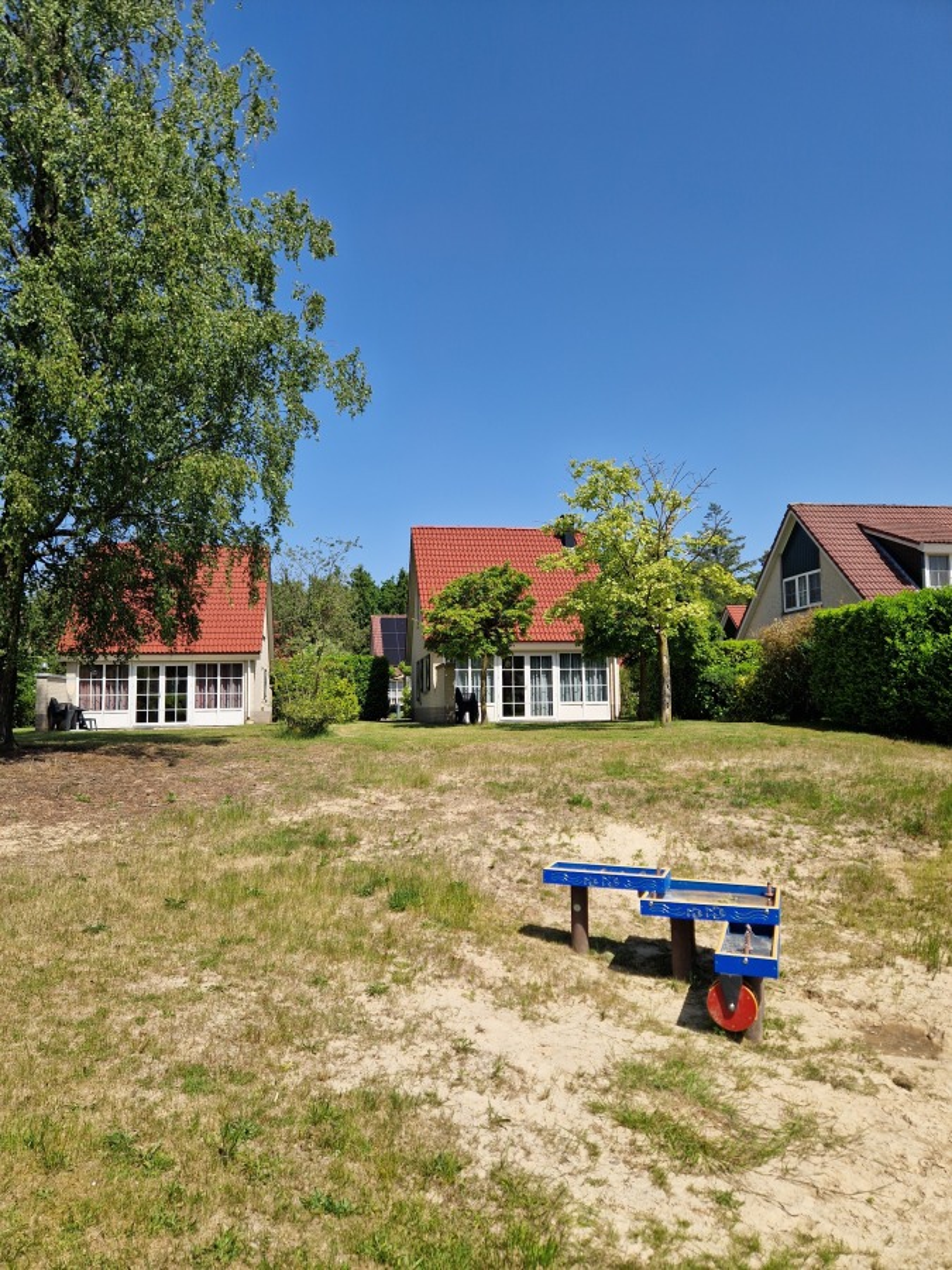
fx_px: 843
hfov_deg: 58.9
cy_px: 635
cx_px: 476
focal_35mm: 23
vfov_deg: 73.9
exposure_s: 1/1900
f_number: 1.8
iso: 50
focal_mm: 5.4
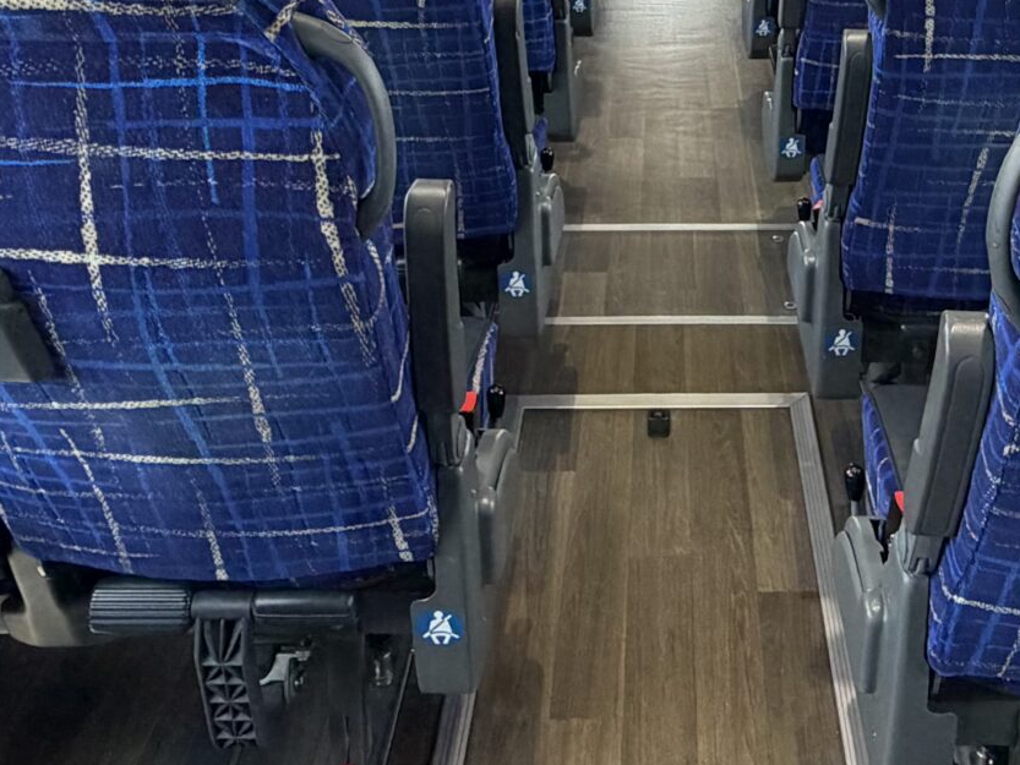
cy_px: 29
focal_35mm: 43
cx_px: 721
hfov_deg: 42.9
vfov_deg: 31.5
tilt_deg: -16.9
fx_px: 1267
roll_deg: -0.5
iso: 320
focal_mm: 2.22
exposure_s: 1/99
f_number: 2.2
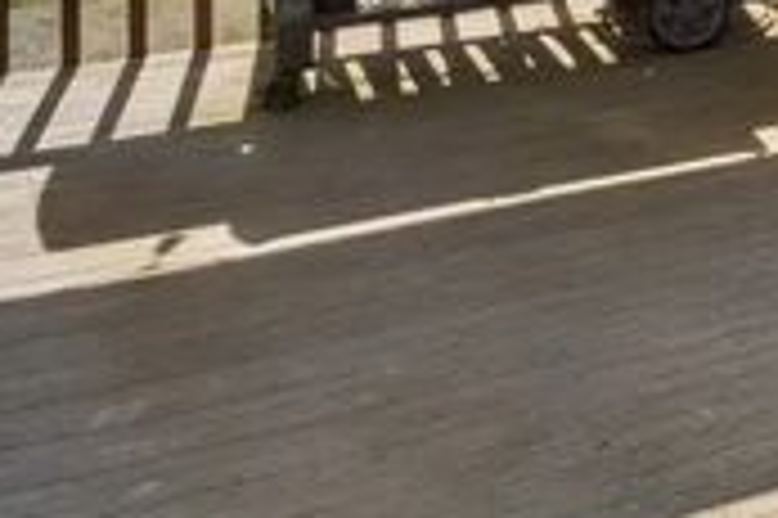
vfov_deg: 13.6
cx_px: 1502
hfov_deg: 17.4
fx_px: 1922
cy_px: -432
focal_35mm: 89
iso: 250
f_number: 9
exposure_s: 1/200
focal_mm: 10
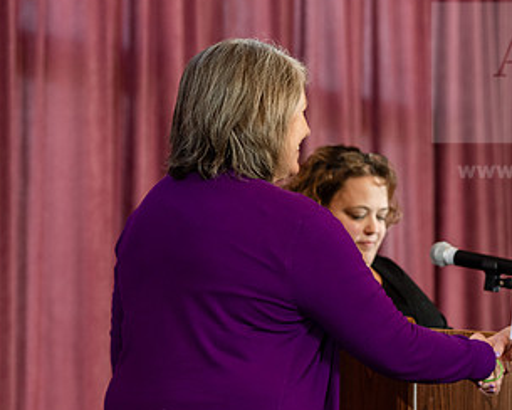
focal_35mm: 175
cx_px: 381
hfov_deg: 11.0
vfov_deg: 8.8
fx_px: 2652
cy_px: 206
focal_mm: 98
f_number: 3.5
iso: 1250
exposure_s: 1/200
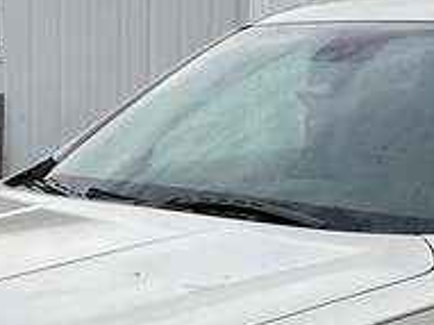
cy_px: 349
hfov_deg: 17.2
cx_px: 332
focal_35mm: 114
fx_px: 1428
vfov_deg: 12.8
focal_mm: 3
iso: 25
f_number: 1.8
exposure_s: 1/1076
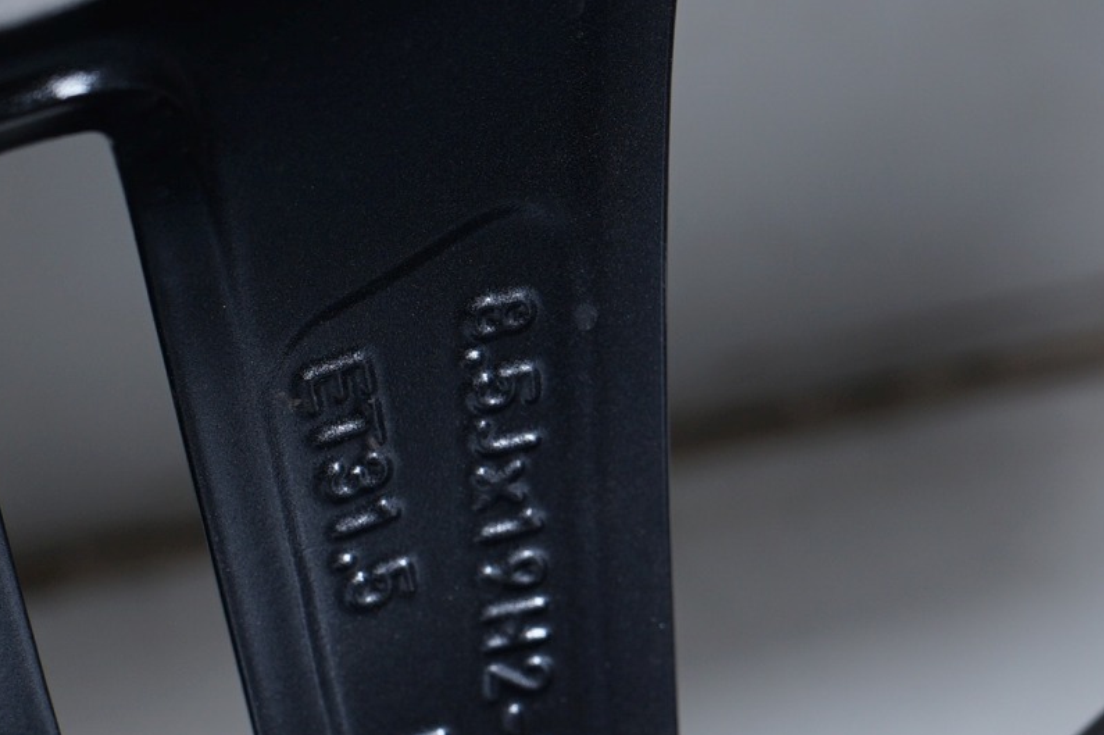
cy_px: 619
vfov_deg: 10.7
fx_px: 3923
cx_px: 432
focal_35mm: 128
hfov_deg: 16.0
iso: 250
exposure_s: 1/125
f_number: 7.1
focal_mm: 53
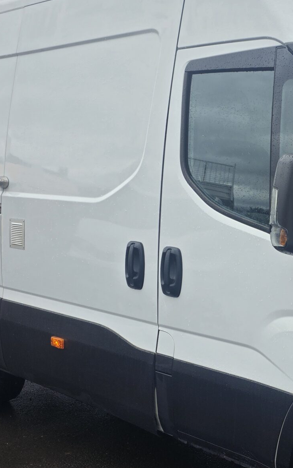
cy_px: 289
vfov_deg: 38.0
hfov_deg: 23.0
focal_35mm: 53
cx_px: 320
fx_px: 677
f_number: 1.7
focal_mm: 6.25
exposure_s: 1/359
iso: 25
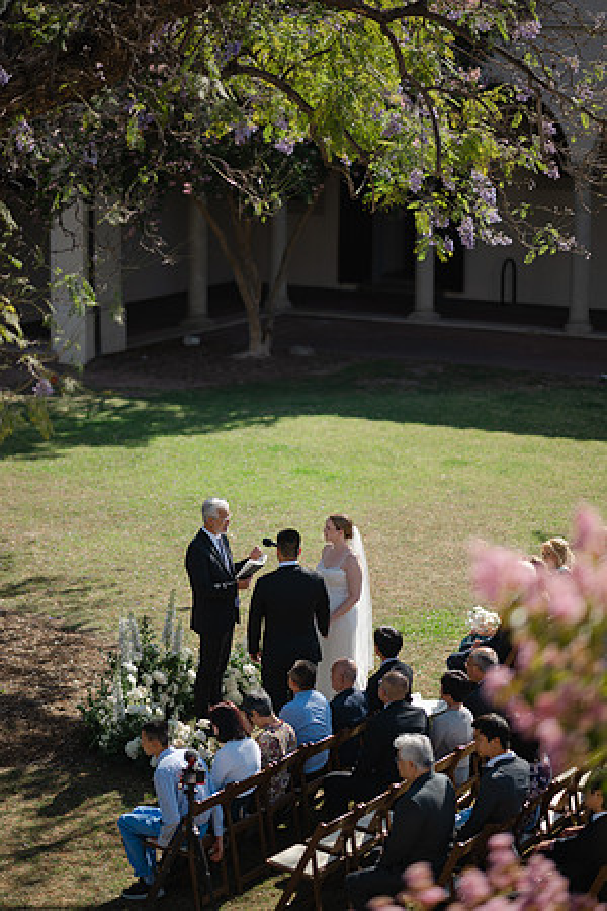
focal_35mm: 105
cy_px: 456
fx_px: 2655
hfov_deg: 13.0
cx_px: 304
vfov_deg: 19.5
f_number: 1.4
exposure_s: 1/3200
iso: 64
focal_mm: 105
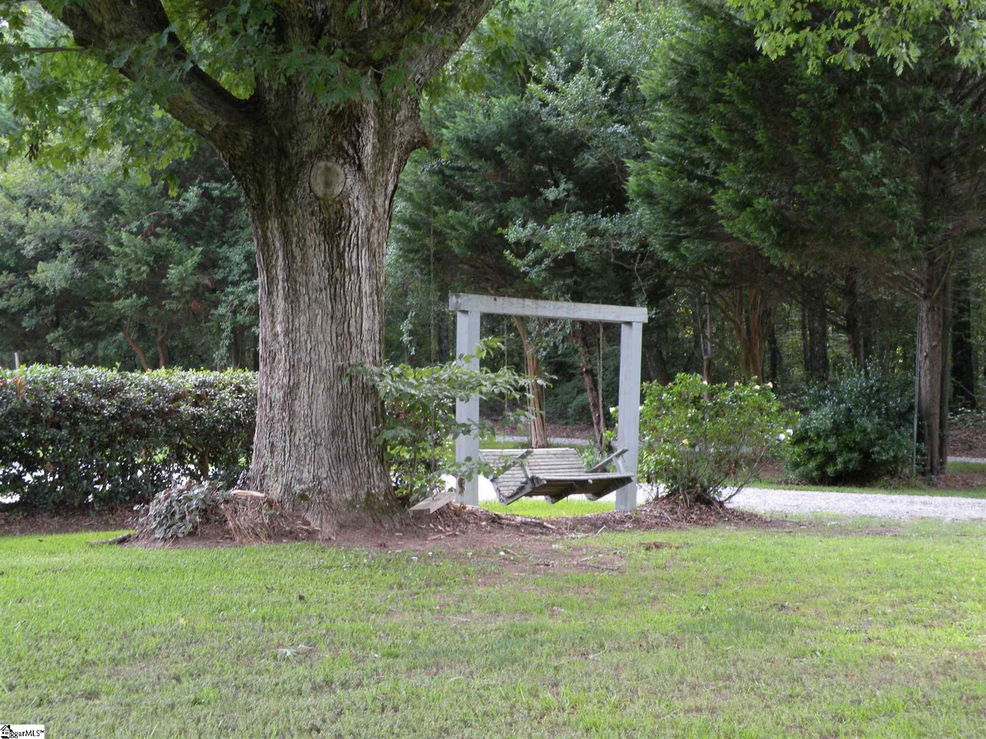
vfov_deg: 26.1
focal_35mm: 56
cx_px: 493
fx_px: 1595
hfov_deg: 34.3
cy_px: 370
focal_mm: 9.8
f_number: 3.5
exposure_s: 1/61.8
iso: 201
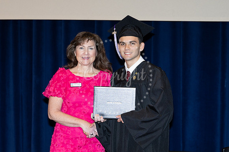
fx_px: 1053
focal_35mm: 165
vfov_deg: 8.3
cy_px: 90
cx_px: 115
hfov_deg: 12.4
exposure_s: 1/200
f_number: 5.6
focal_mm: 125
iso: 1000
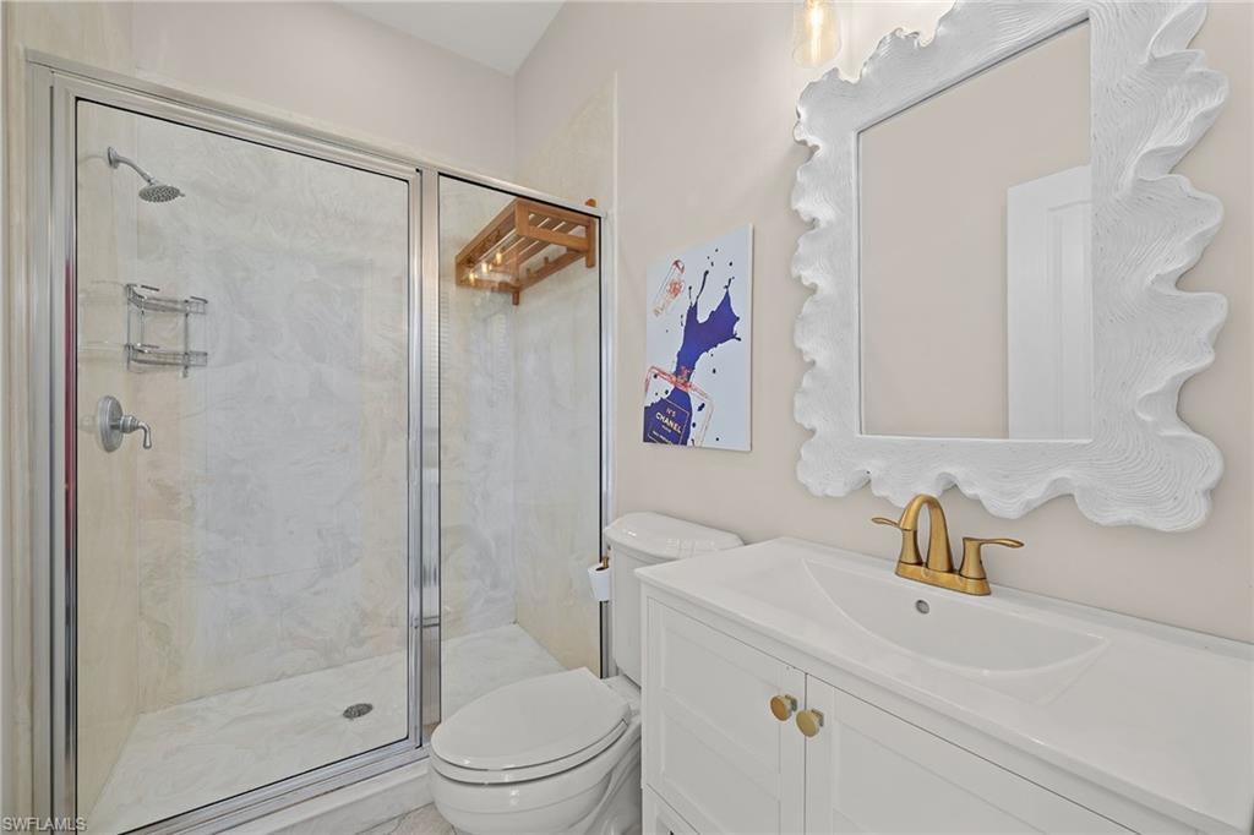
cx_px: 627
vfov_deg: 77.3
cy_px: 418
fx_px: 522
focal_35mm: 15
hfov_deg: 100.4
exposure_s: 1
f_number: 10
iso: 160
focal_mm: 15
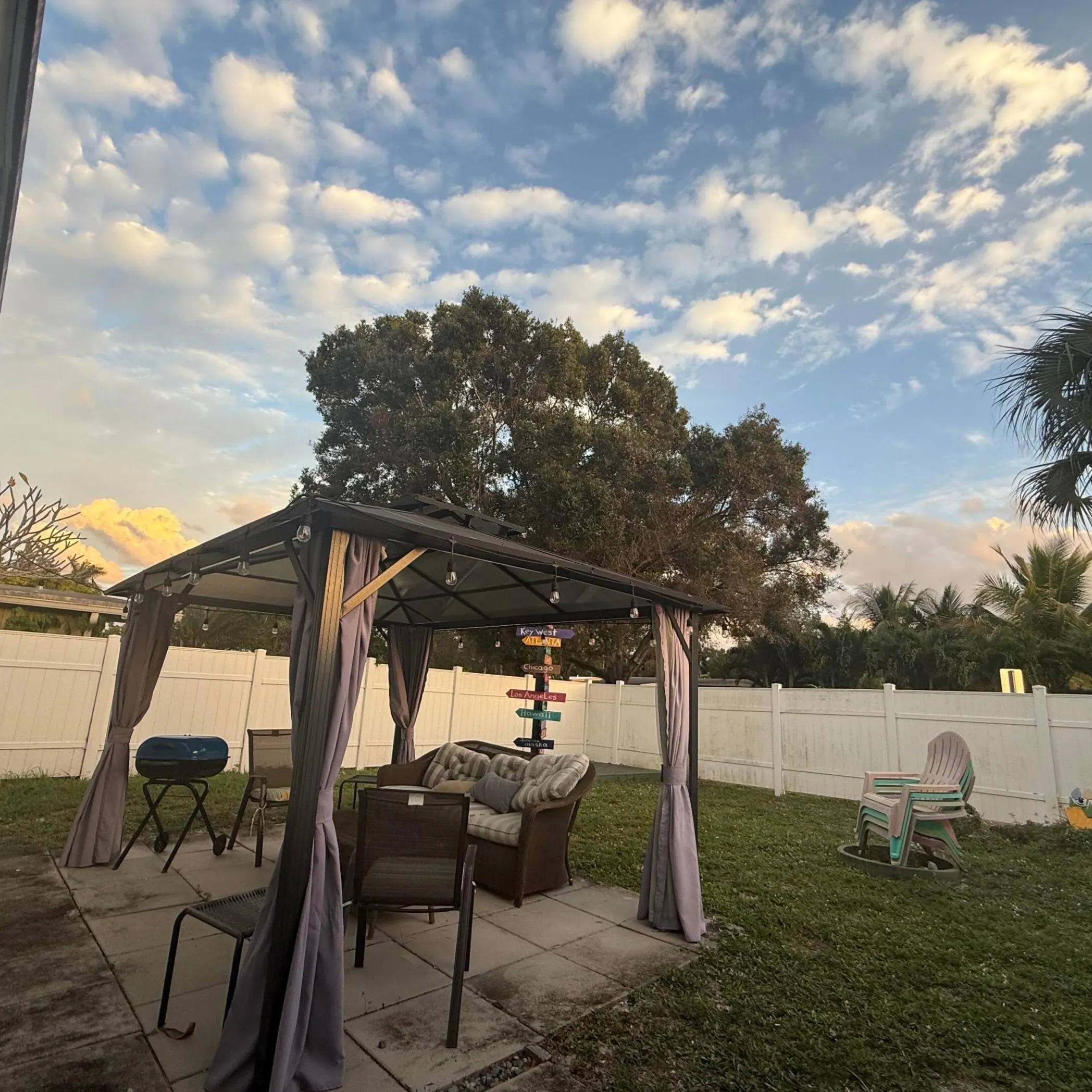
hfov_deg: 84.0
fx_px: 607
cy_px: 561
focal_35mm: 17
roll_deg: -3.1
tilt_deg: +13.2
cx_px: 554
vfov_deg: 83.9
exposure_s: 1/138
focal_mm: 2.22
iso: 50
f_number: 2.2
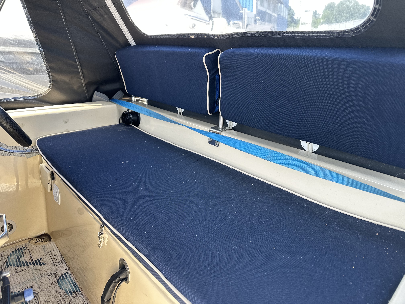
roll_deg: +1.2
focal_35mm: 24
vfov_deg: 56.8
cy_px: 152
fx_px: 281
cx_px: 202
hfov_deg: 71.6
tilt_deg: -22.1
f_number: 1.78
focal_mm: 6.86
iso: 64
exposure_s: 1/228
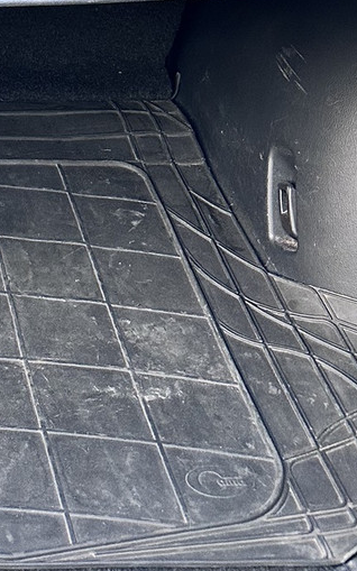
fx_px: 1246
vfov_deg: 22.4
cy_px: -221
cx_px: -212
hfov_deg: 14.9
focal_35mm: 80
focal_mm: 6.86
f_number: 1.78
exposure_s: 1/69
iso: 250
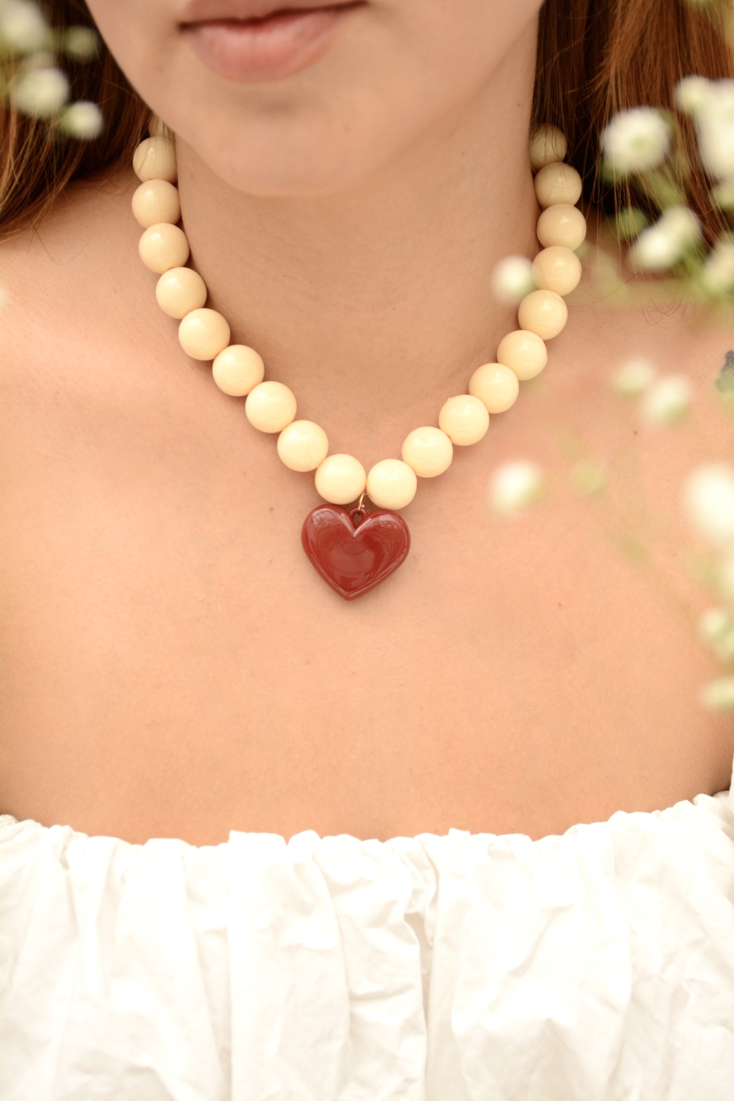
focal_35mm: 78
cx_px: 367
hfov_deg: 17.5
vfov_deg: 26.0
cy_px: 550
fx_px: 2385
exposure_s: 1/160
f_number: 6.3
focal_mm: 52
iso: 500
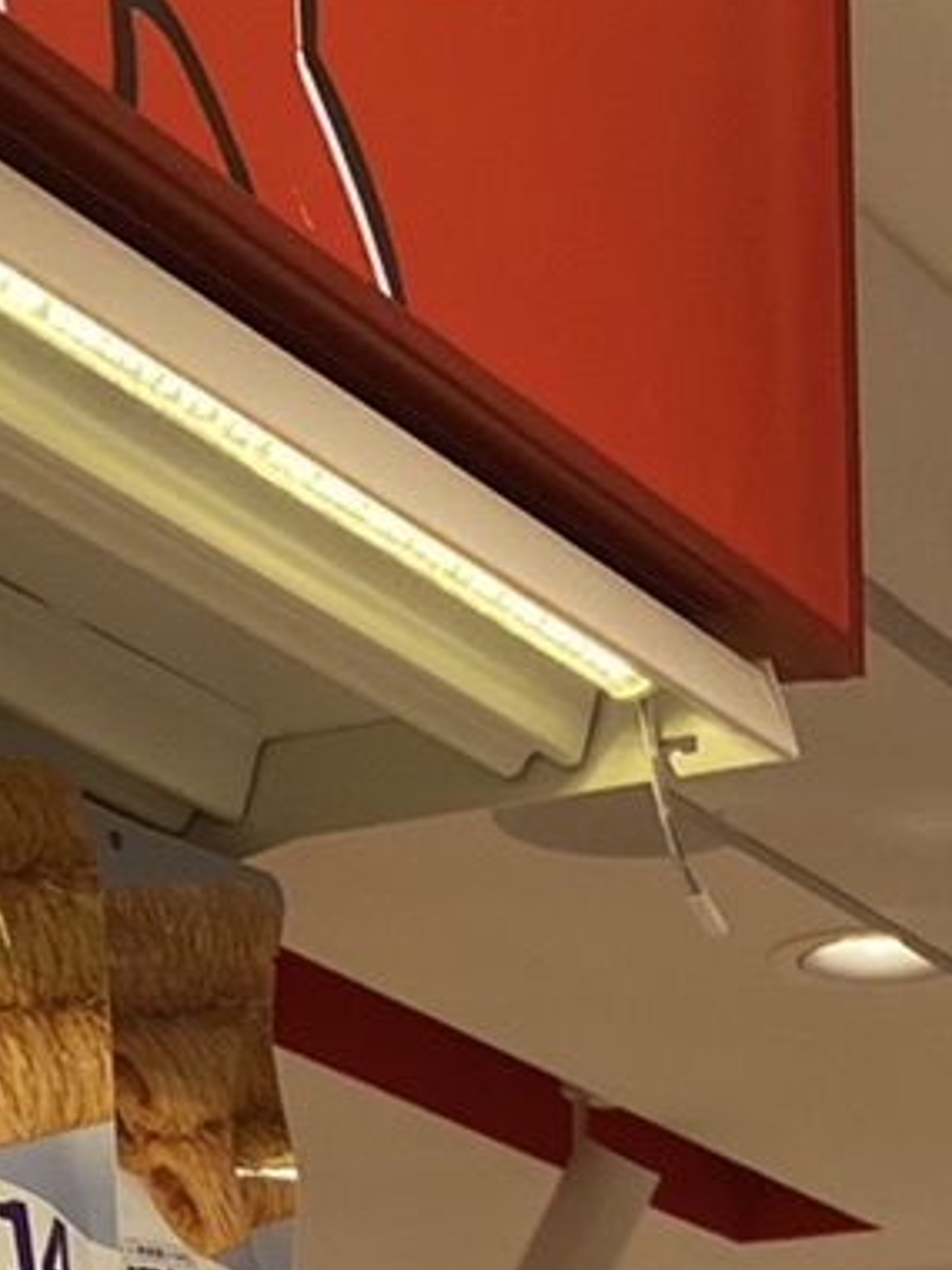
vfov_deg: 12.5
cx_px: 1106
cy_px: 2627
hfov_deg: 10.7
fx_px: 5024
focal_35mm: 137
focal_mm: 4.25
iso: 32
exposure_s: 1/285
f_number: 1.8
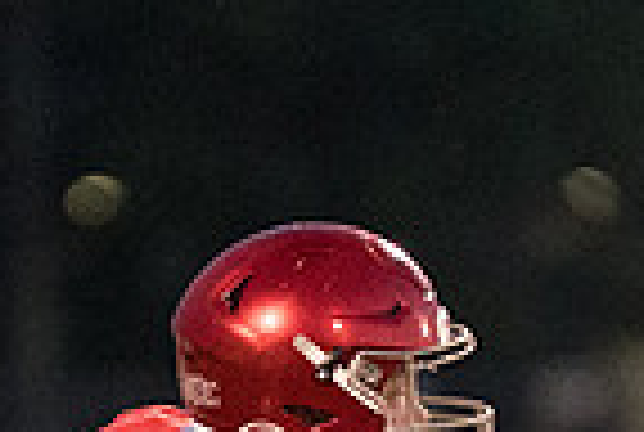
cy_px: 728
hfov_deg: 1.5
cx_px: 376
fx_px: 24595
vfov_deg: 1.0
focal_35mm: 1372
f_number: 2.8
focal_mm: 200
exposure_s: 1/1000
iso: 10000
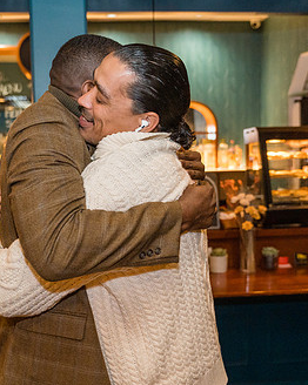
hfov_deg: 29.0
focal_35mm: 52
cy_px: 213
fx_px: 593
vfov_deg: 36.0
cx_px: 113
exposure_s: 1/125
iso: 3200
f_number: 2.8
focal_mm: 31.3
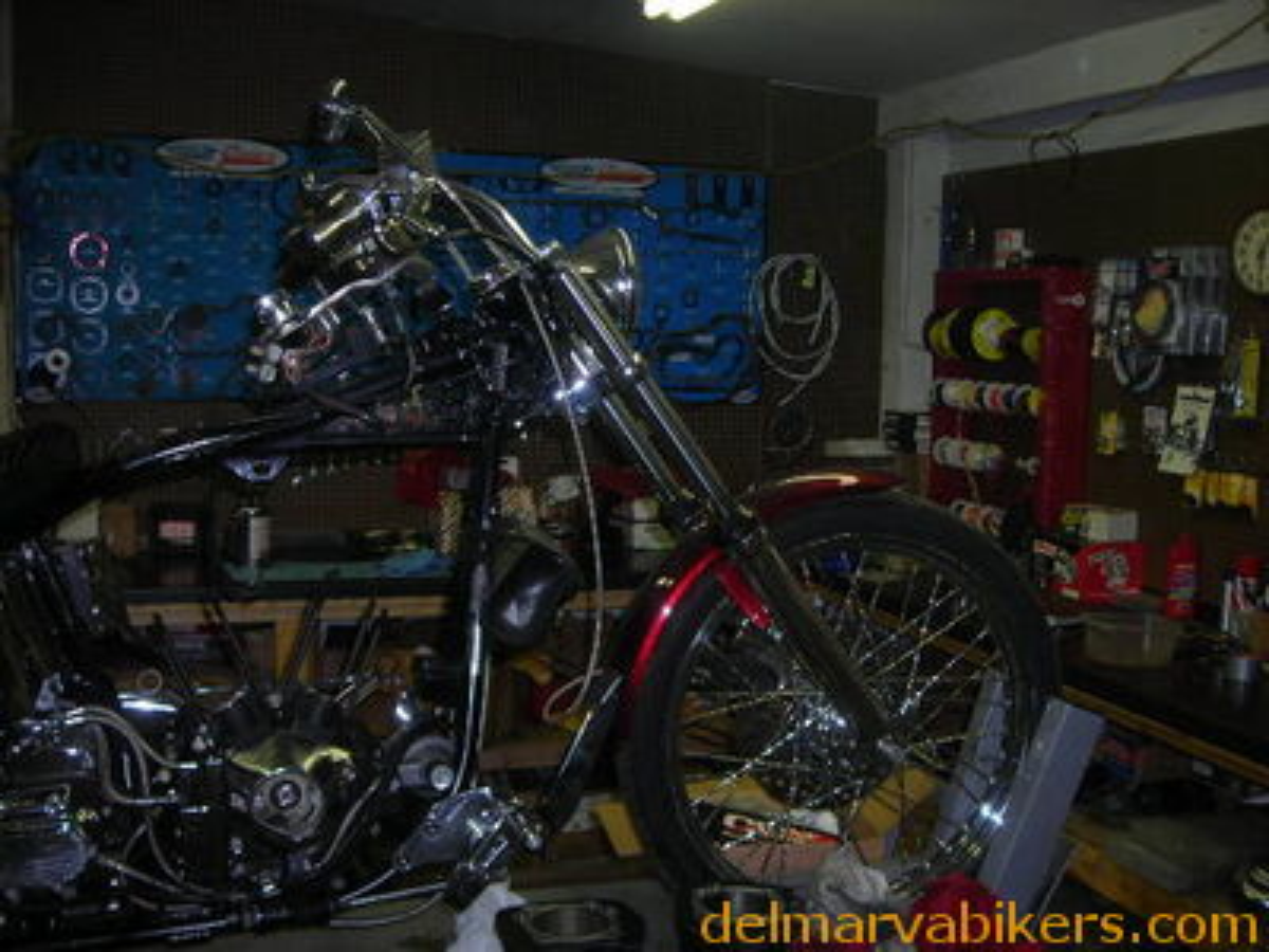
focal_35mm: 38
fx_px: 1393
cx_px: 634
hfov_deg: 49.0
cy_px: 476
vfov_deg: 37.7
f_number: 3.2
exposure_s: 1/60.1
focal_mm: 6.3
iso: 61
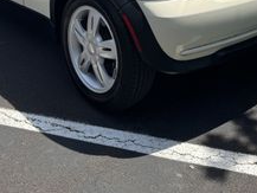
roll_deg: +1.4
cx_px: 128
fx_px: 394
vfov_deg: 24.0
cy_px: -63
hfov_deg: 36.2
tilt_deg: -10.0
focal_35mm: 53
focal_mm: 6.76
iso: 80
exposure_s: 1/4608
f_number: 1.78
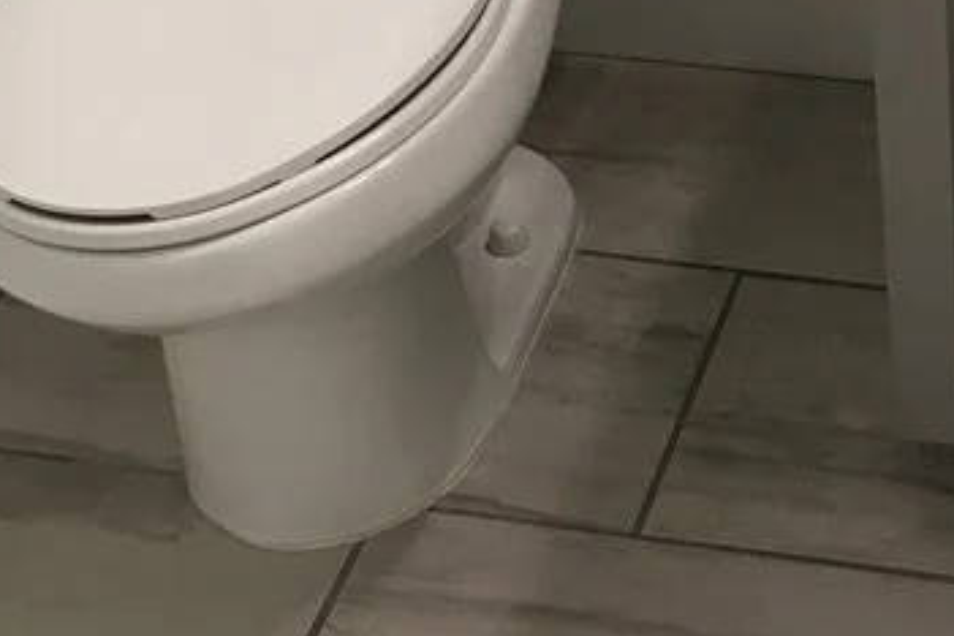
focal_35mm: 88
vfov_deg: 15.5
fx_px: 2332
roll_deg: +2.8
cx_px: 902
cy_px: 226
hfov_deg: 22.4
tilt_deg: -39.8
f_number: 2.2
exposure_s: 1/30
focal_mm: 4.15
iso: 64
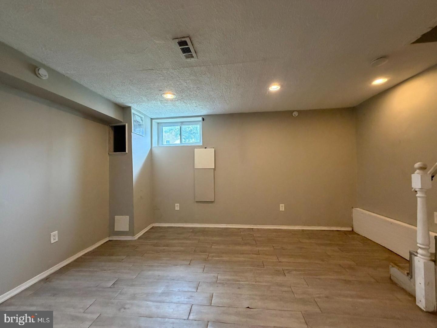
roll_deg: +1.1
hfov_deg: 102.1
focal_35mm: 14
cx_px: 218
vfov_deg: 85.7
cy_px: 164
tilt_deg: +1.4
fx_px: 177
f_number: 2.2
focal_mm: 2.22
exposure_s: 1/60
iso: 400
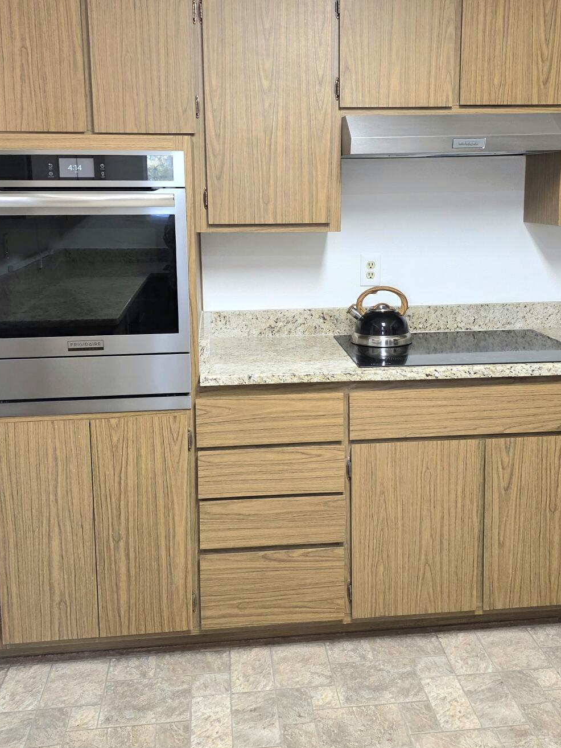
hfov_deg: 40.7
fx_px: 756
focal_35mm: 35
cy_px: 314
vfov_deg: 52.4
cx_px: 291
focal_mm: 6.25
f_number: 1.7
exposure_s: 1/120
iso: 320
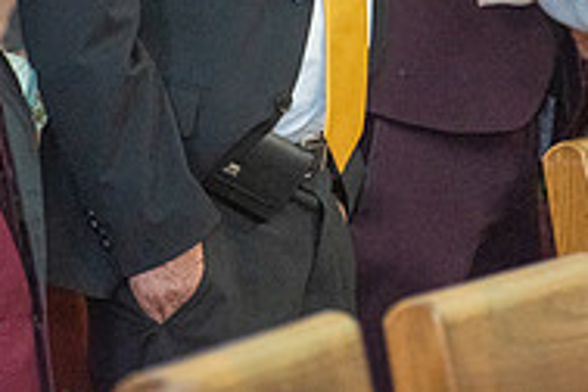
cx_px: 420
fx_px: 7513
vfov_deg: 3.0
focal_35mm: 460
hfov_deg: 4.5
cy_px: -207
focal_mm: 150
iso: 2000
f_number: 2.8
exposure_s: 1/160
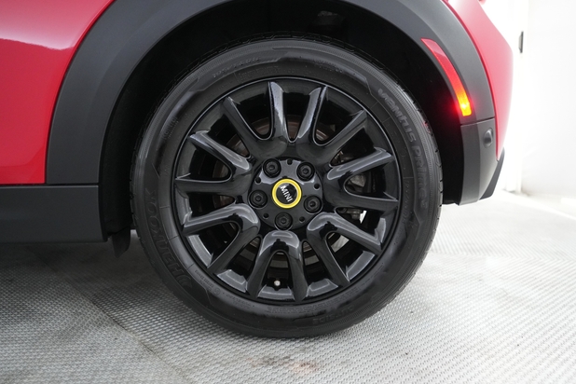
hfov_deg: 63.7
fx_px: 464
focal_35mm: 29
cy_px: 187
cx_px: 283
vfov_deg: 45.0
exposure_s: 1/160
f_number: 2.8
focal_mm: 28
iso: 5000
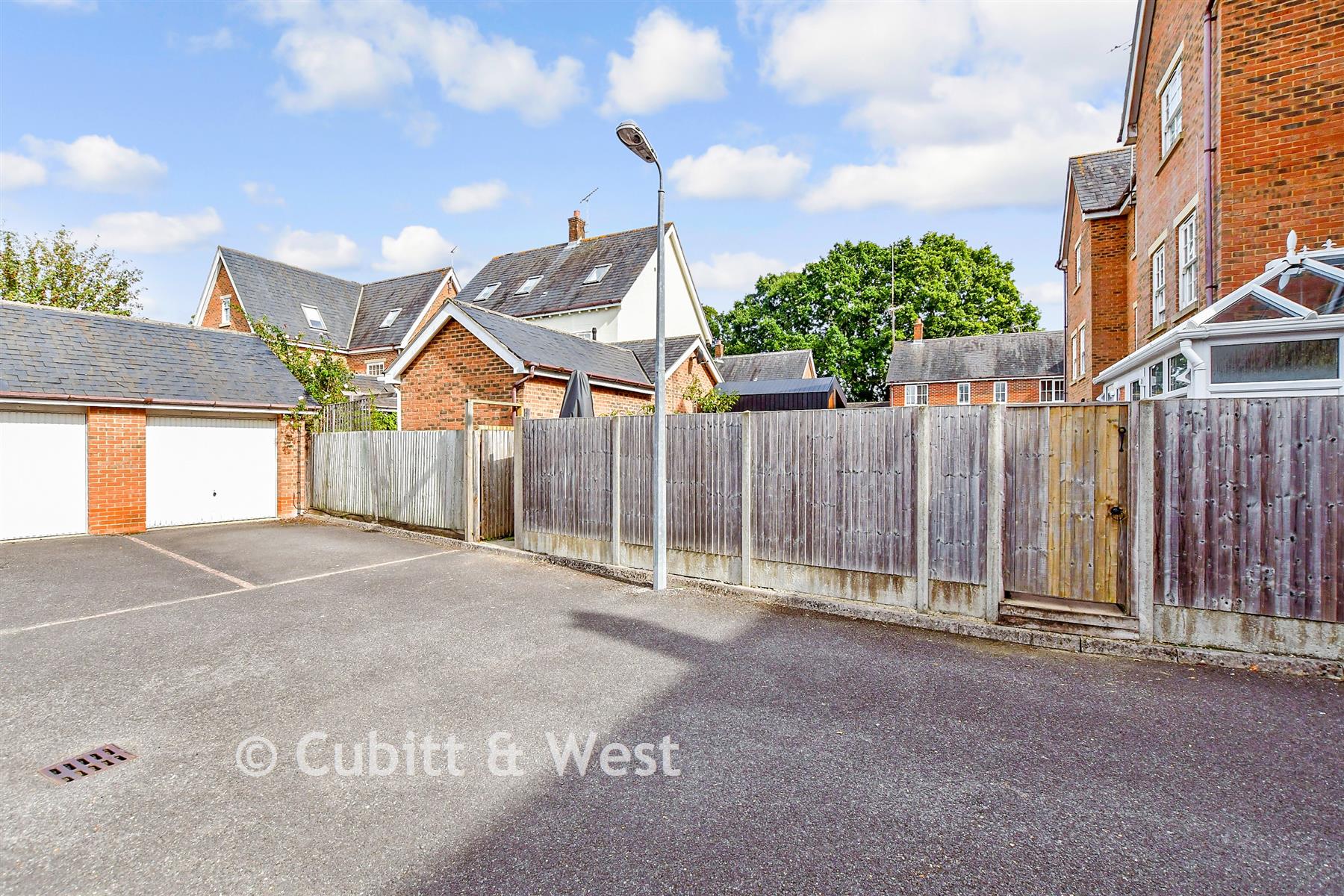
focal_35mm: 15
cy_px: 448
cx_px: 672
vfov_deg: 77.3
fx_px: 560
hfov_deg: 100.4
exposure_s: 1/640
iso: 500
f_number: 8
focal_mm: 10
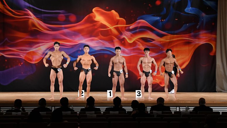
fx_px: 590
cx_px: 113
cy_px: 68
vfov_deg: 12.4
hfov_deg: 21.8
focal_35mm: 98
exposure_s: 1/400
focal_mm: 62
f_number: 5.6
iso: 3200
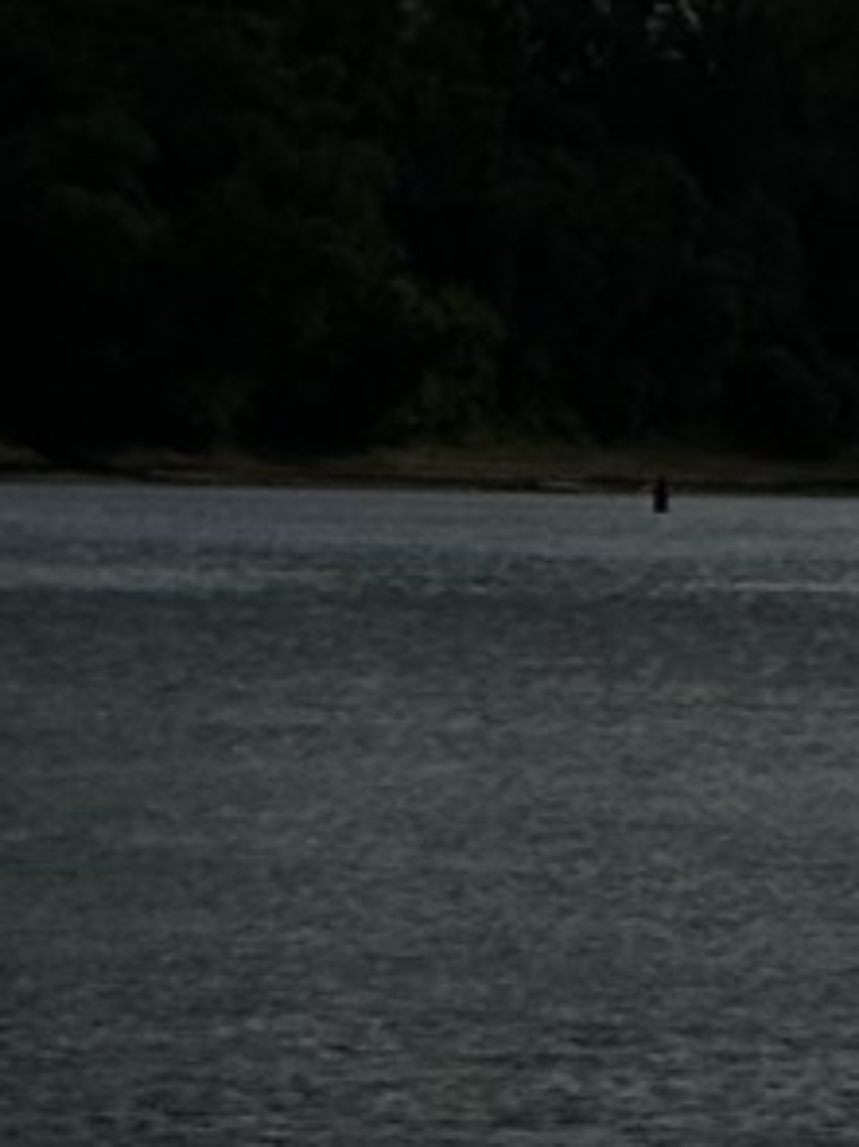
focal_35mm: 333
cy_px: 935
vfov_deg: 5.9
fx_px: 11026
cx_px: 2725
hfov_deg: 4.3
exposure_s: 1/29412
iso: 50
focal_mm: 6.86
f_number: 1.78
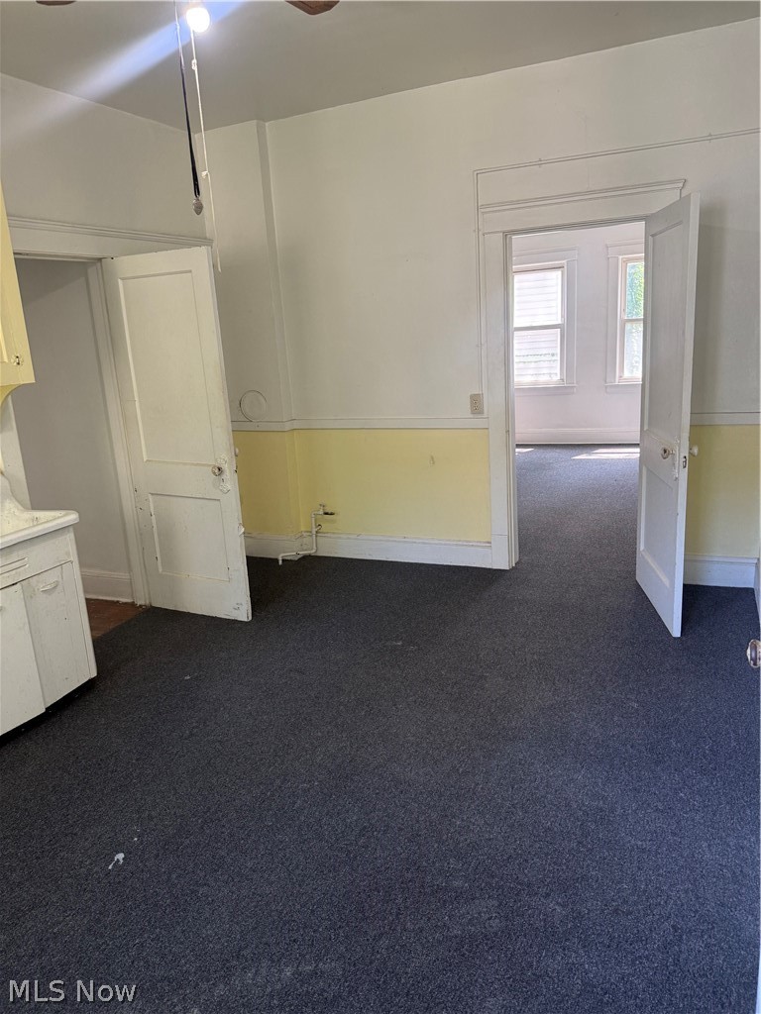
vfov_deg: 71.6
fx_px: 703
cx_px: 380
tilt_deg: -11.2
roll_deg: +3.2
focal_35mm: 24
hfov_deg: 56.8
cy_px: 507
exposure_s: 1/60
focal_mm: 6.76
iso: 200
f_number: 1.78
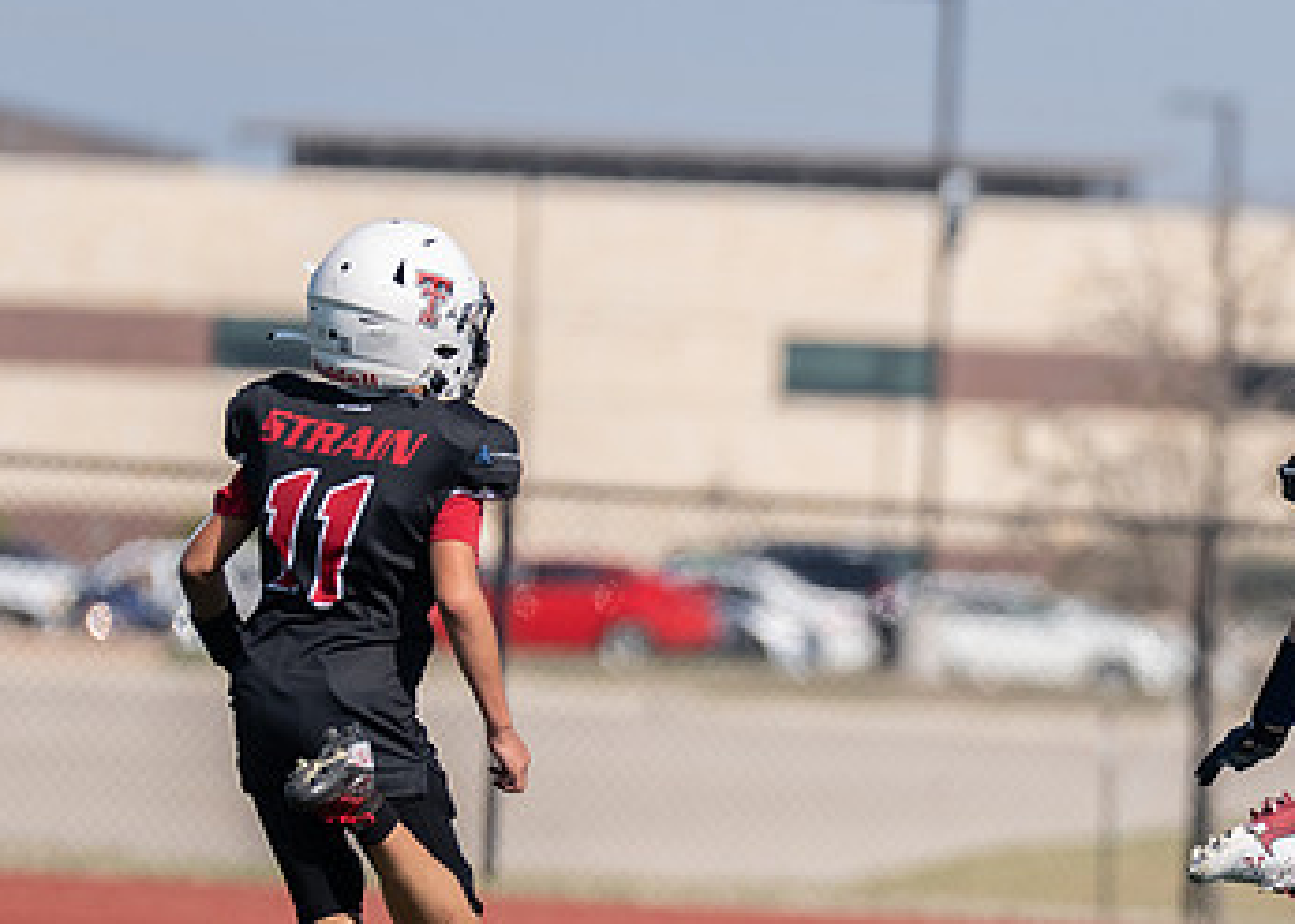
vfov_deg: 2.7
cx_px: 1479
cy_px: 648
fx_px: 19783
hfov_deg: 3.7
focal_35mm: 538
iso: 100
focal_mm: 200
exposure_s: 1/2000
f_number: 2.8
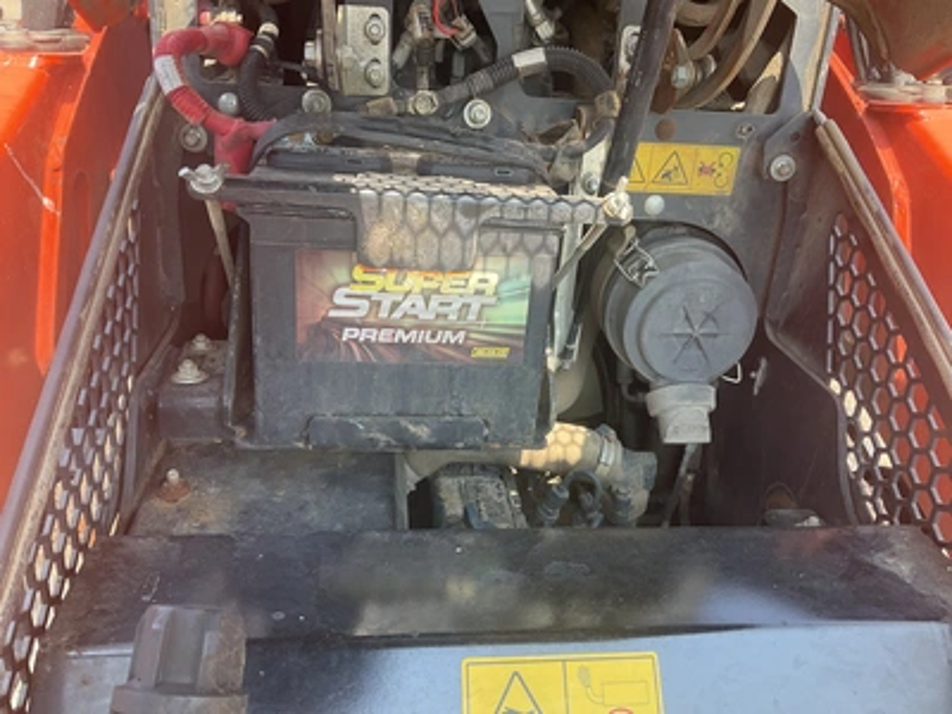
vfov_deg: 48.2
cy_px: 357
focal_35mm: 29
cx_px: 476
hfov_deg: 61.7
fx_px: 798
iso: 25
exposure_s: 1/206
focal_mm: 3
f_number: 1.8
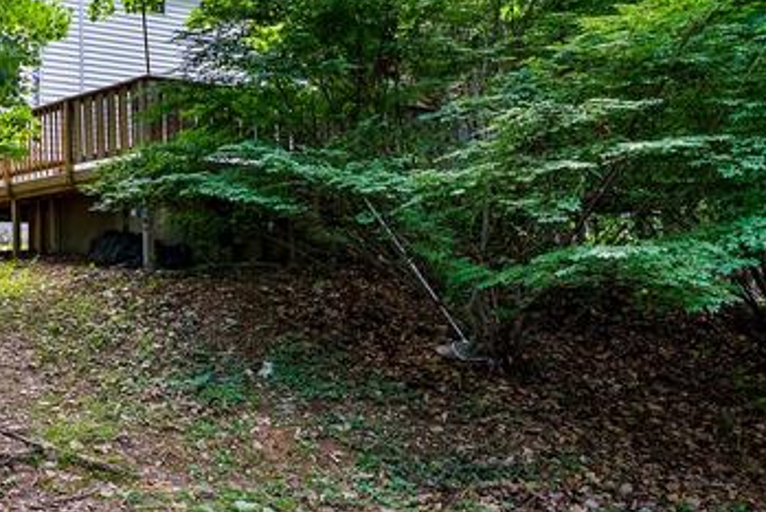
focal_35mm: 47
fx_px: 1000
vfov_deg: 28.2
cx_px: -4
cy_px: 125
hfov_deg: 37.3
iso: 500
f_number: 4.5
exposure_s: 1/80
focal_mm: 16
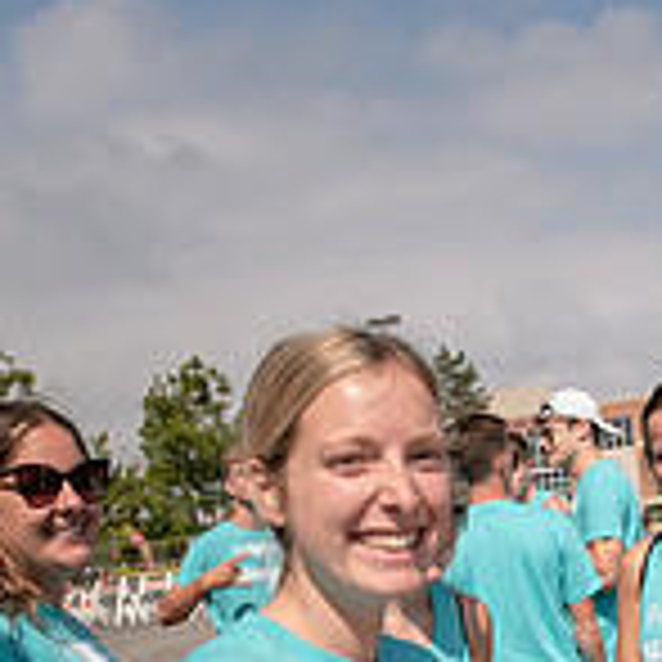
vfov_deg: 23.8
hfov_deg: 25.2
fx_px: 1450
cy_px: 754
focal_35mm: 67
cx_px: 549
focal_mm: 20
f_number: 3.5
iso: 31
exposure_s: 1/640
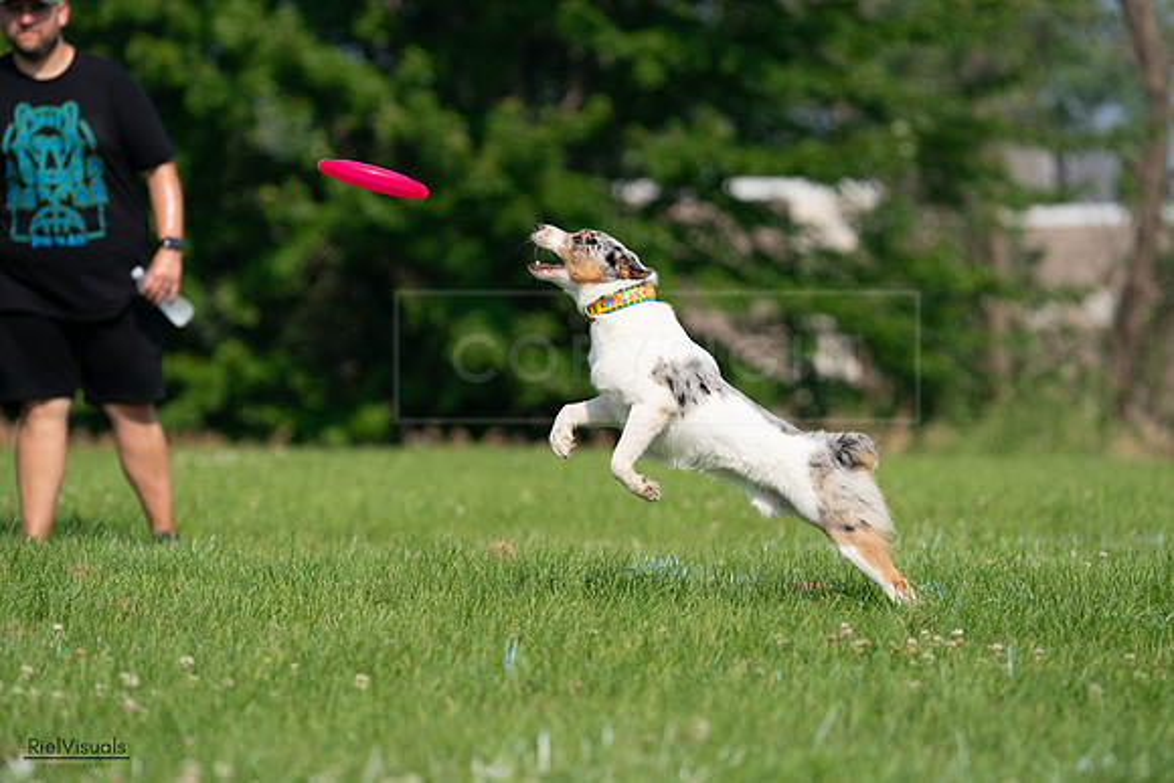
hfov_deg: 6.4
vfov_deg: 4.2
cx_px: 587
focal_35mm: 324
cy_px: 392
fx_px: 10568
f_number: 6.3
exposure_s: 1/4000
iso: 640
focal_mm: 324
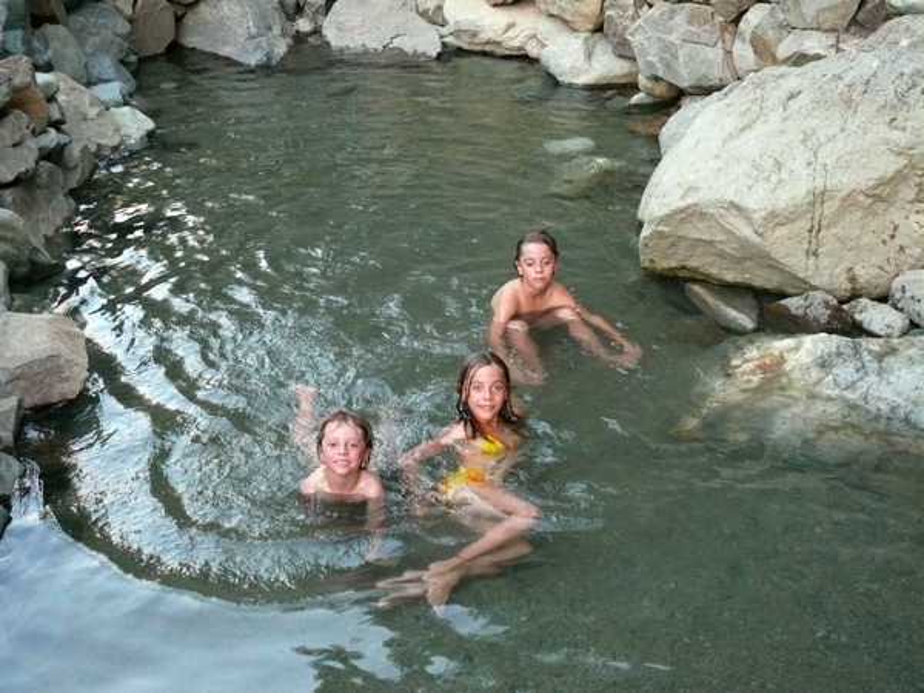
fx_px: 1441
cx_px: 462
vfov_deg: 27.0
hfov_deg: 35.5
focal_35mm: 54
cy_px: 346
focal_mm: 11.5
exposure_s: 1/80
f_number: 3.2
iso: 800
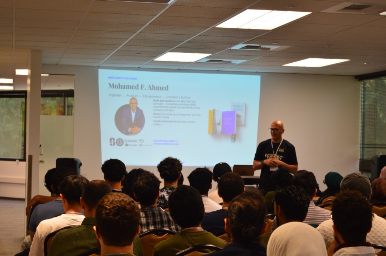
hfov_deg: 26.0
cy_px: 128
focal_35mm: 78
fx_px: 835
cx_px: 193
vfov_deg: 17.5
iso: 400
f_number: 6.3
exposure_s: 1/15
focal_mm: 52
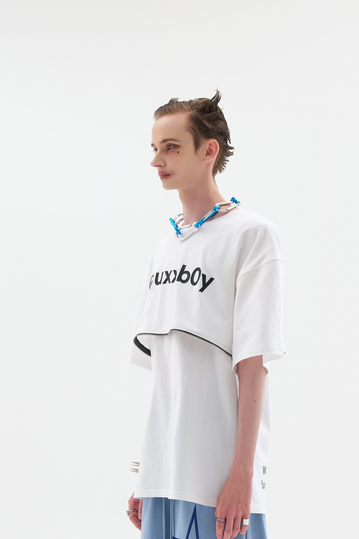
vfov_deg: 20.7
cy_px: 381
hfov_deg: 14.0
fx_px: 1466
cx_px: 208
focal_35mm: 98
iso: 400
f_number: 9
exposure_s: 1/125
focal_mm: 53
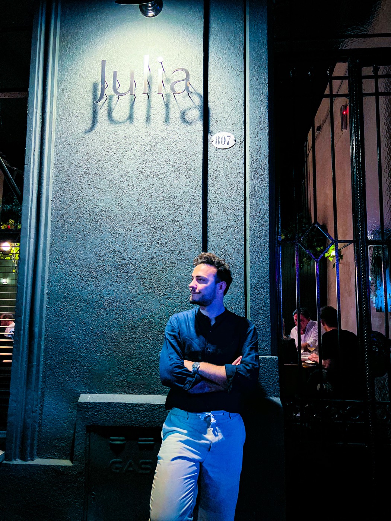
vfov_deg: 67.3
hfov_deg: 53.1
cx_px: 196
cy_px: 260
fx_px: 392
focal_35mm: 26
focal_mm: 5.7
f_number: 1.5
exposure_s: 1/50
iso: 320
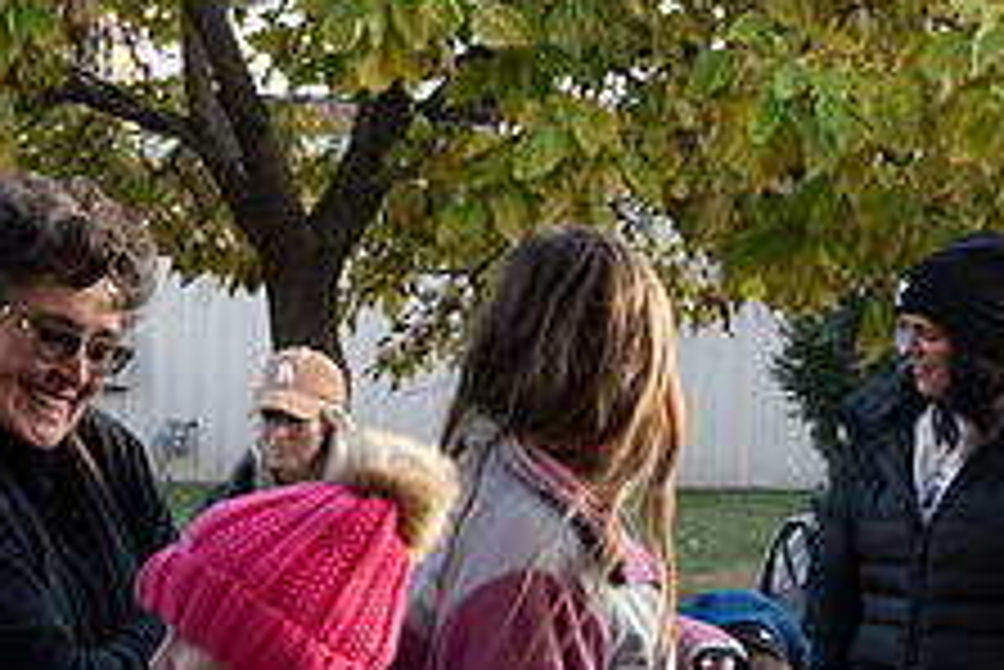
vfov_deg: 16.9
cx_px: 249
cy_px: 695
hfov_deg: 25.3
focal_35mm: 79
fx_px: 2205
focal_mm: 24
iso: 500
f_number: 5
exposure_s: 1/160
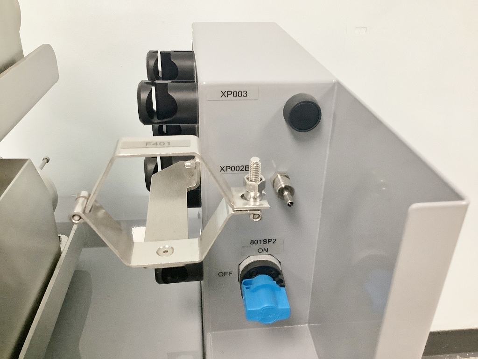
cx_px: 239
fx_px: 428
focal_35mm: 31
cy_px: 180
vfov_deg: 45.4
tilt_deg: -29.0
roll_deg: -3.3
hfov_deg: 58.4
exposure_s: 1/60
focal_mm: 3.3
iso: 250
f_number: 2.4
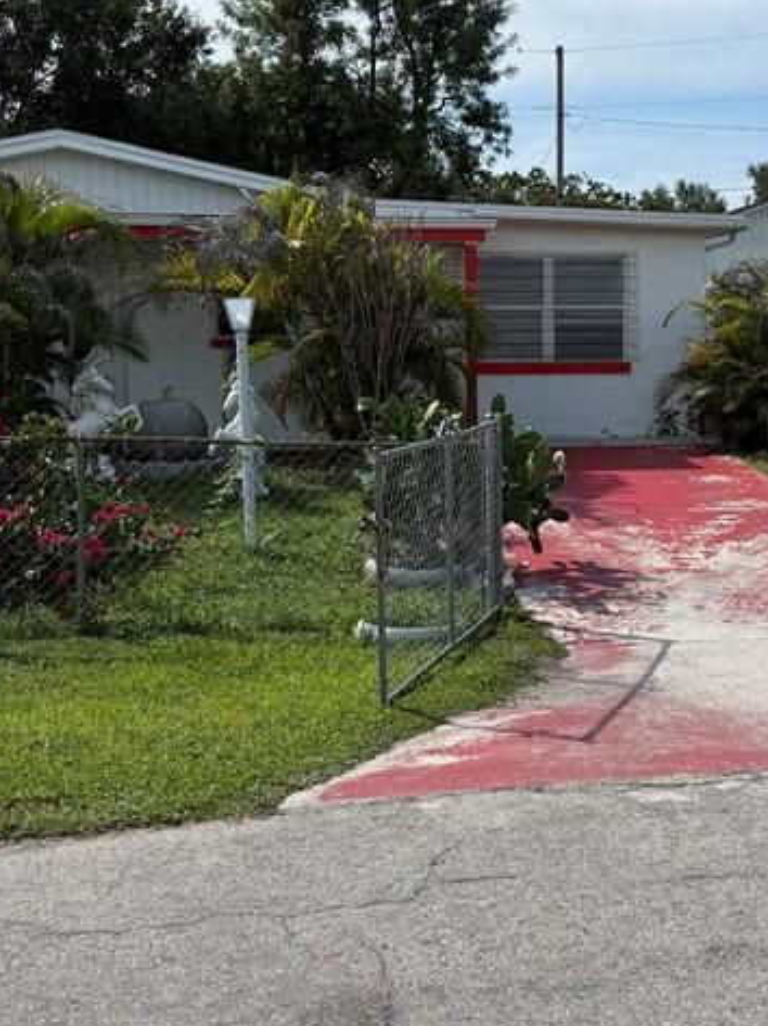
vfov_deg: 36.7
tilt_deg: -2.4
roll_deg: +1.1
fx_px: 1540
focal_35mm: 52
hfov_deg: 27.8
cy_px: 414
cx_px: 532
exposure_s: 1/6173
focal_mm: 6.76
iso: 80
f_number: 1.78
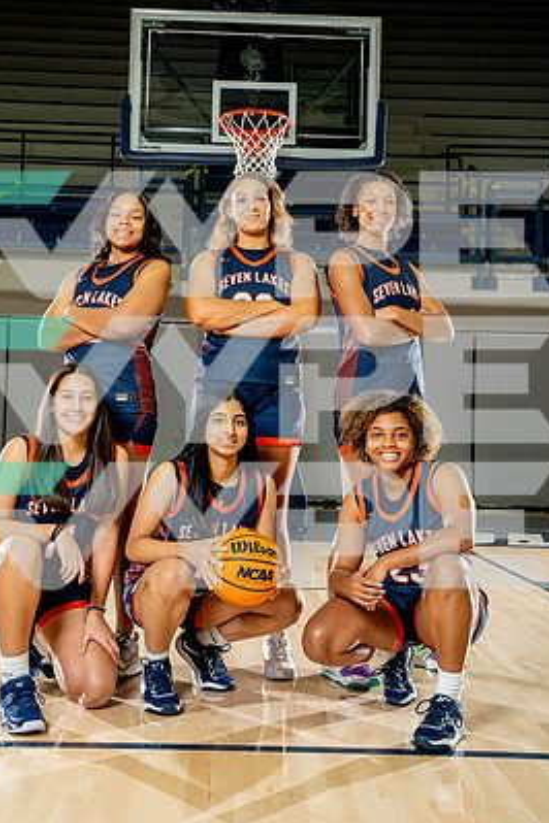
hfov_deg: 30.5
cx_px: 256
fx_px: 1006
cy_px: 382
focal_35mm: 44
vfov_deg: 44.5
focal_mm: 39
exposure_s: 1/250
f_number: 8
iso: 640
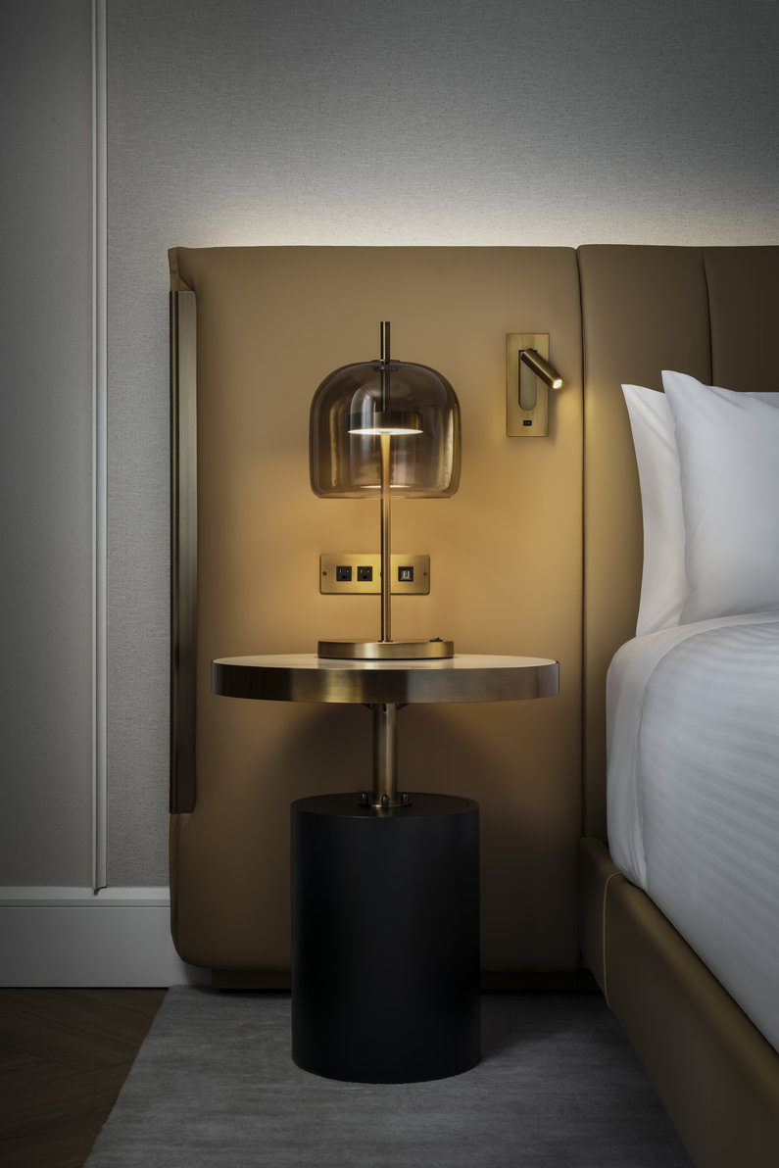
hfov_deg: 27.0
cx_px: 390
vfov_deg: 39.6
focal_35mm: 50
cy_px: 584
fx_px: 1622
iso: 100
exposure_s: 1/2
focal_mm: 50
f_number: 14
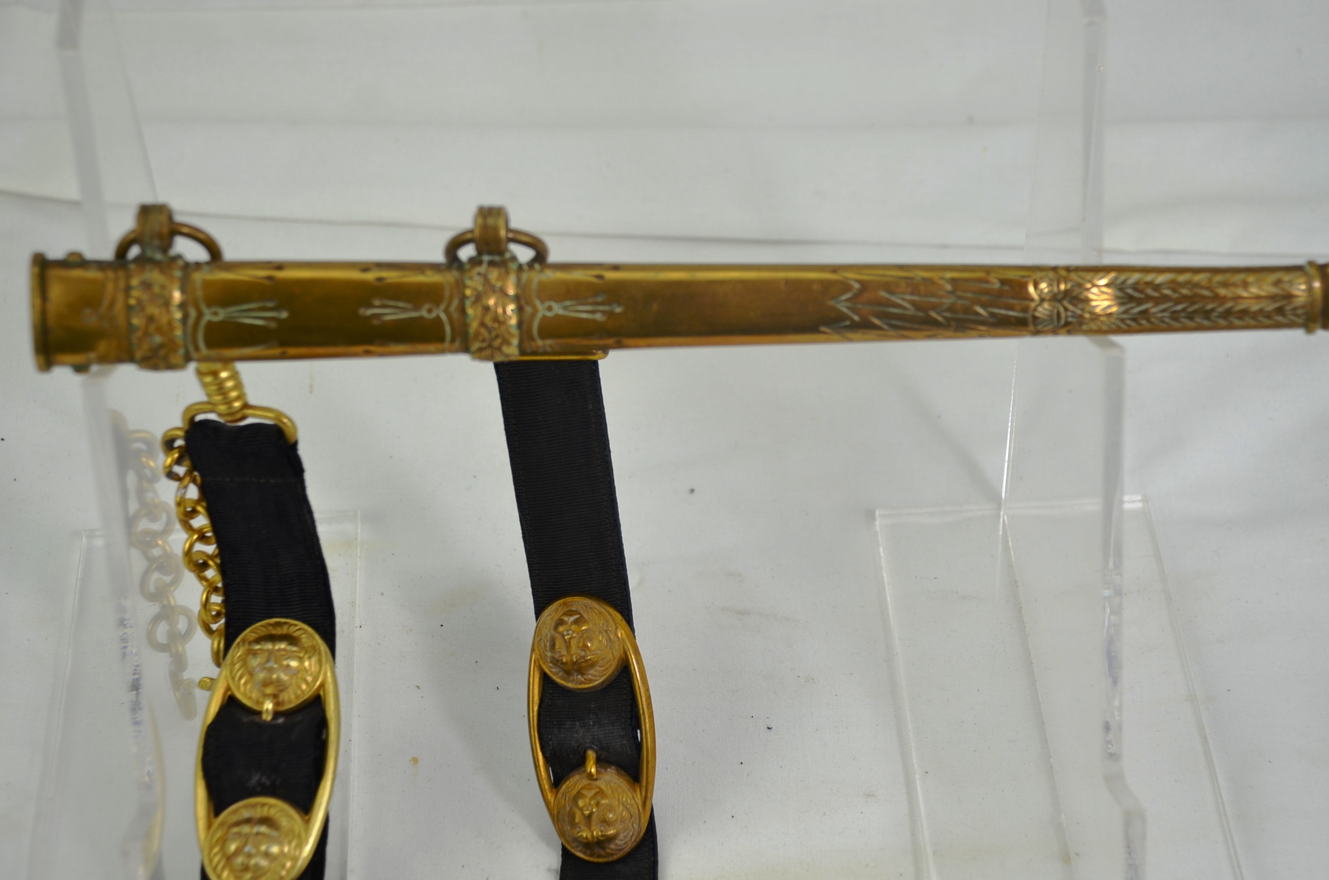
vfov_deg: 17.0
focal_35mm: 80
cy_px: 437
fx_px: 2947
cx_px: 673
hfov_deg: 25.4
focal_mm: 52
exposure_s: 1/125
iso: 200
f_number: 5.6
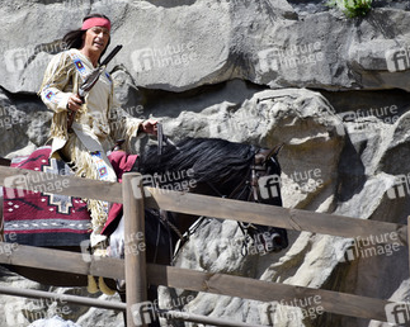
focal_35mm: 393
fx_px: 4766
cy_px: 152
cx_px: 130
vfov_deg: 3.9
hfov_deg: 4.9
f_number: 5.6
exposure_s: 1/400
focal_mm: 300
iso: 100
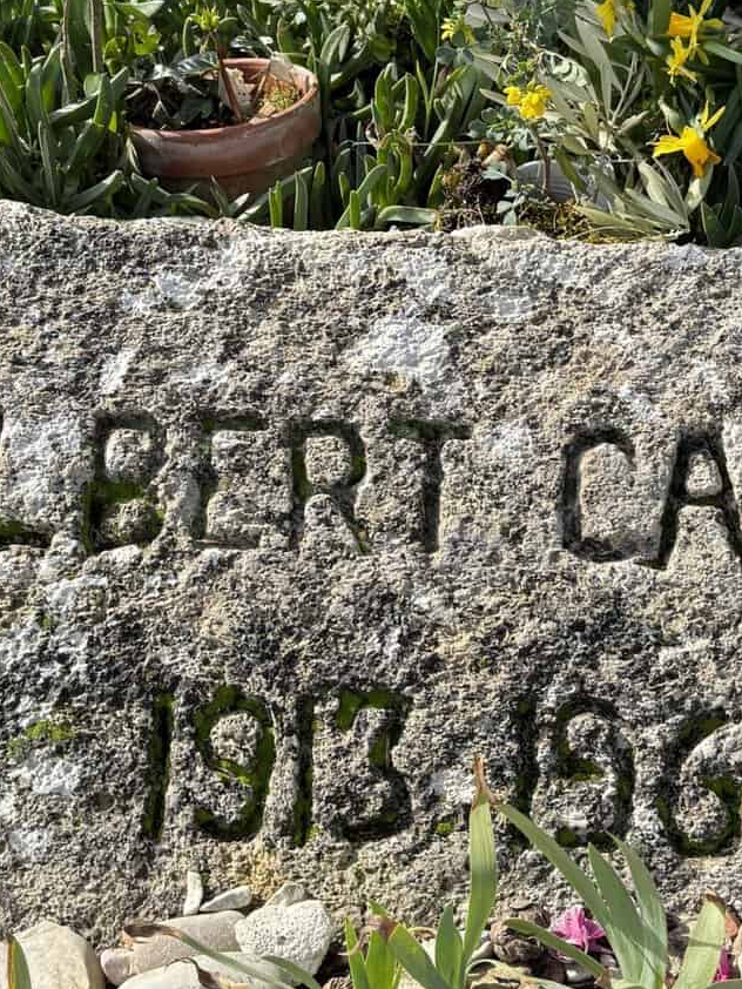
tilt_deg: -43.6
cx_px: 441
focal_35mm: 57
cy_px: 372
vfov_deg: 33.6
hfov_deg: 25.6
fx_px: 1628
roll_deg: -5.5
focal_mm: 6.76
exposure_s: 1/1437
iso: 80
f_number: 1.78
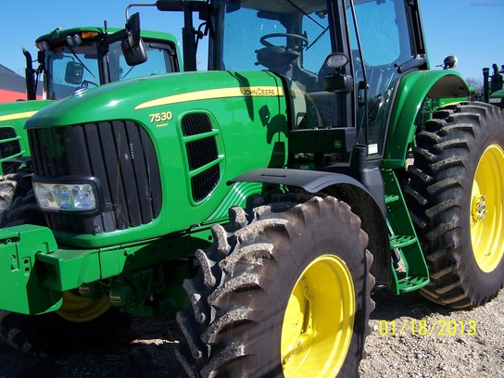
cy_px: 189
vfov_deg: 37.7
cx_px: 252
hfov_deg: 49.0
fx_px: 553
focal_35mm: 38
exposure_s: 1/1000
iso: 80
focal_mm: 6.3
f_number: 2.8
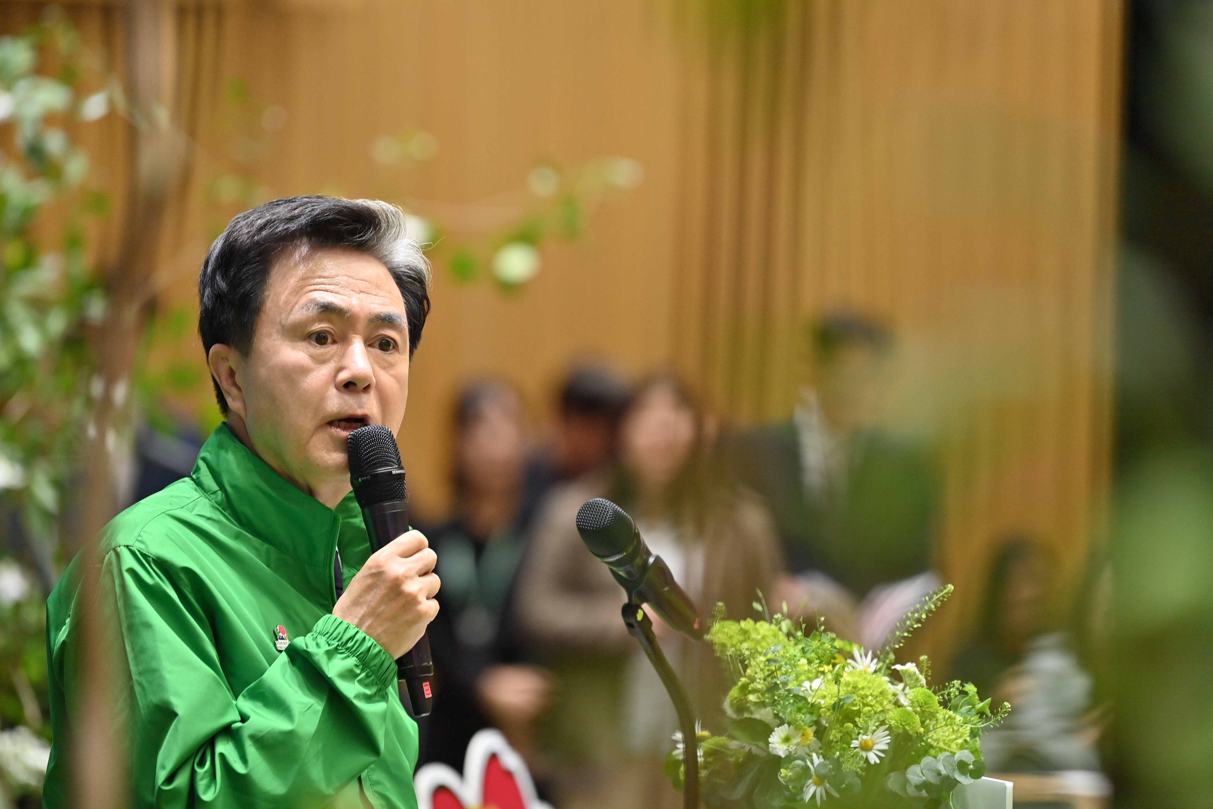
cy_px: 404
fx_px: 6738
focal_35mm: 200
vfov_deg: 6.9
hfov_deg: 10.3
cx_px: 606
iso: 1000
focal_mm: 200
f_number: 3.5
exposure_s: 1/200
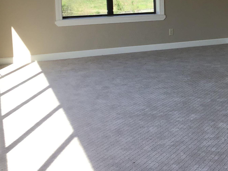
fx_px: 468
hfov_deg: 26.5
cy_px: 25
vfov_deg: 20.4
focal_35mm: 71
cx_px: 203
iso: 25
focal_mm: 3.3
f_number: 2.4
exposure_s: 1/215
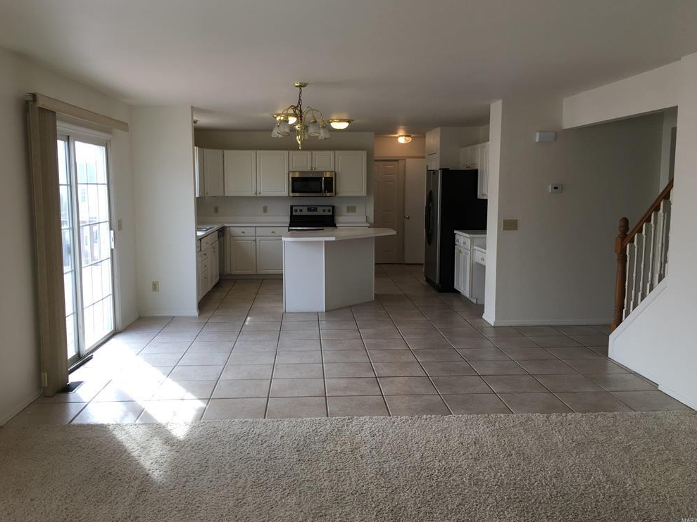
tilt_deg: -7.8
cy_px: 255
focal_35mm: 30
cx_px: 342
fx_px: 604
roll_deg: +0.9
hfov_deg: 60.0
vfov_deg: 46.8
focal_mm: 4.15
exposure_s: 1/120
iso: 32
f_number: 2.2
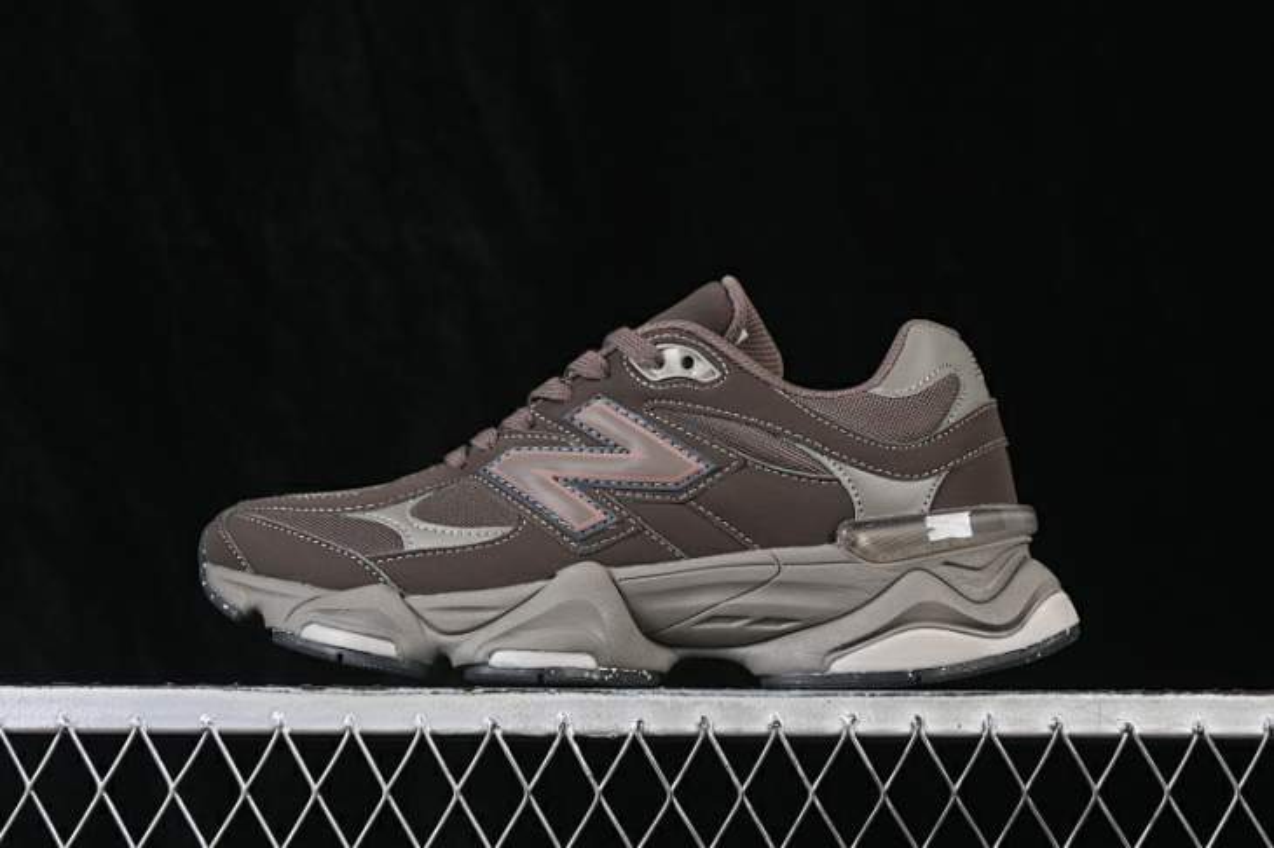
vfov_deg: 18.2
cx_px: 637
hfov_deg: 27.0
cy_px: 424
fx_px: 2653
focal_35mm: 75
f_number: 6.3
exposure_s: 1/60
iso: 160
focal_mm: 50
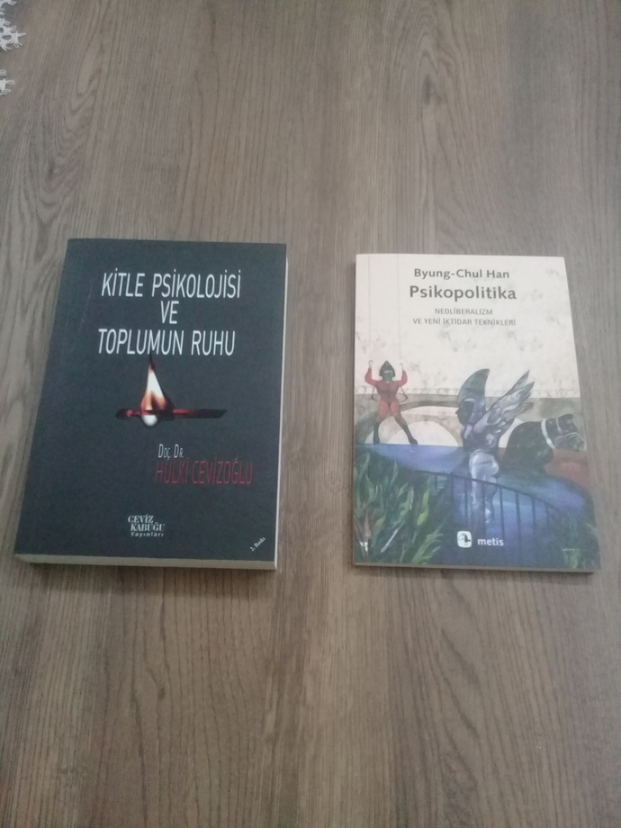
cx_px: 310
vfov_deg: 58.4
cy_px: 414
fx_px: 742
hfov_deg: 45.4
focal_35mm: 31
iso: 500
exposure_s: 1/17
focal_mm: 3.3
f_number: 2.2
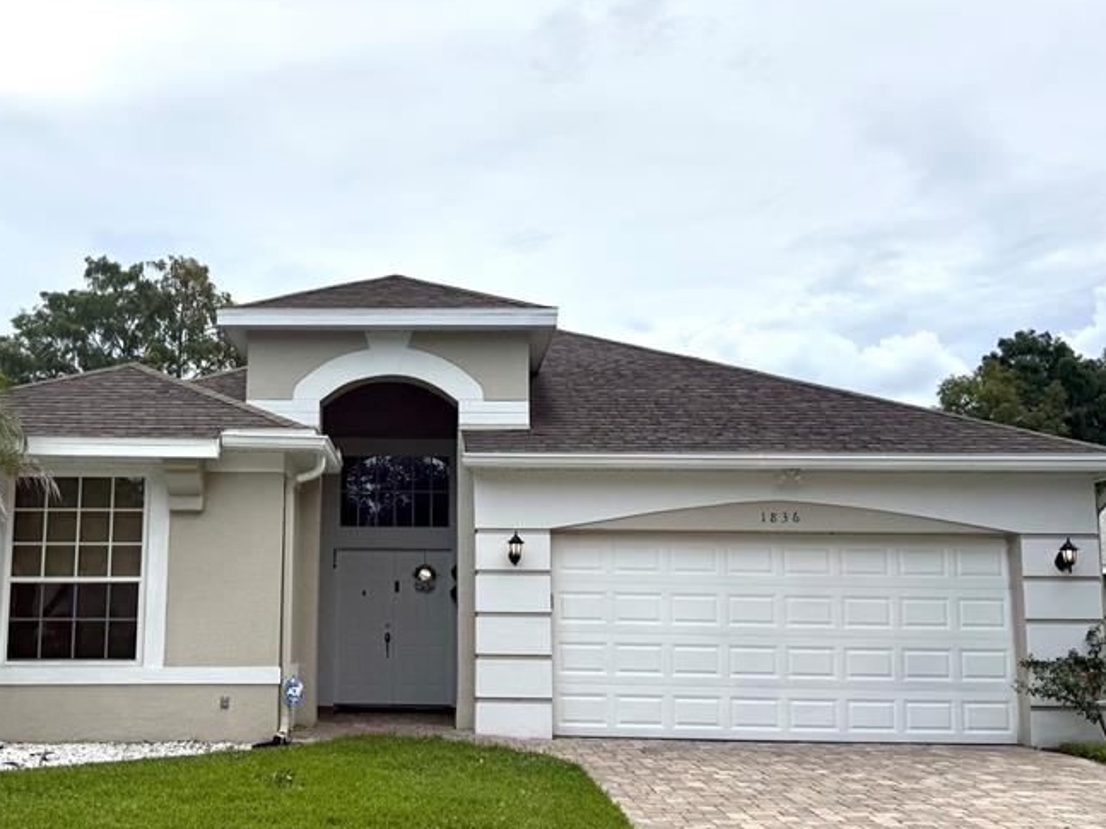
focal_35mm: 38
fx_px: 1214
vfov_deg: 37.7
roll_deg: -0.3
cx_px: 415
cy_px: 453
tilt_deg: +9.1
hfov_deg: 48.5
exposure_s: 1/7353
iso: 100
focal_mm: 6.76
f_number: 1.78
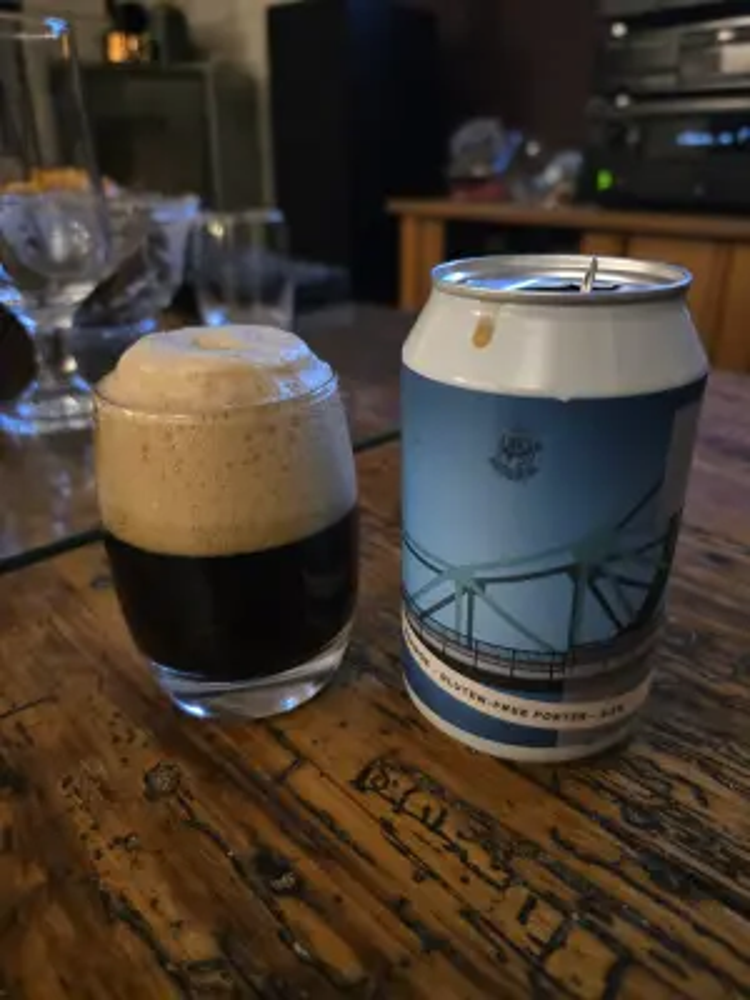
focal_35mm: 23
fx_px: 664
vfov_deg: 73.9
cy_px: 500
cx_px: 375
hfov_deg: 58.9
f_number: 1.7
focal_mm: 6.3
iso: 1250
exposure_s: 1/15
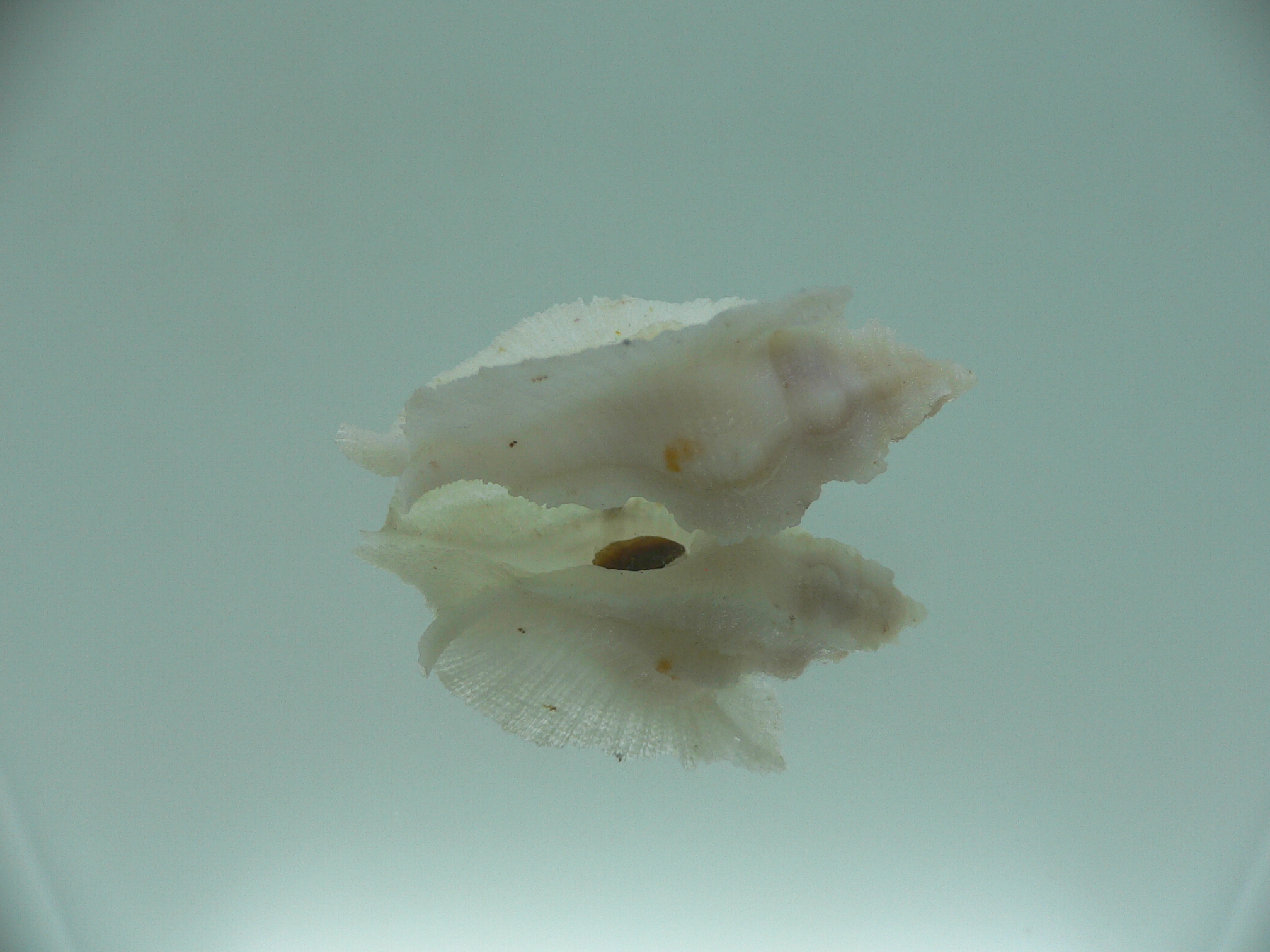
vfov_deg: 40.7
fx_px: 1284
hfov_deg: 52.6
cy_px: 476
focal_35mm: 35
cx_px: 635
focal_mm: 4.6
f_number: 2.8
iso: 80
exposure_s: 1/60
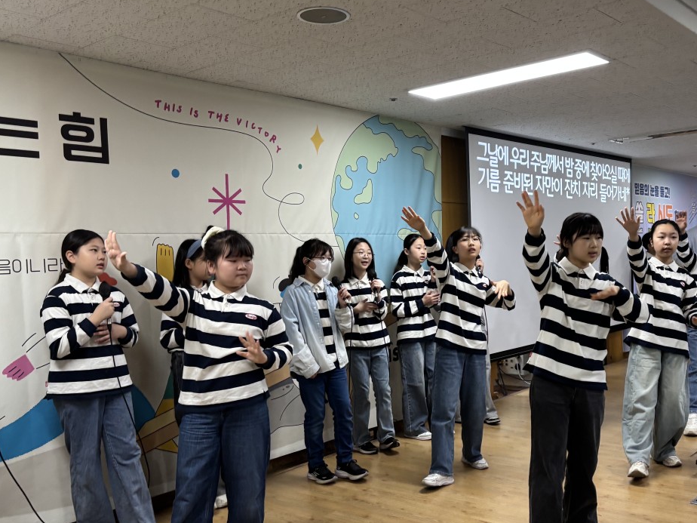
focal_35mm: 36
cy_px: 291
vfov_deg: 39.6
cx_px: 431
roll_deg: -2.2
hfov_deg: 50.9
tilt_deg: -9.6
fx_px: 725
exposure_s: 1/60
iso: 125
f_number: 1.6
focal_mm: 5.96
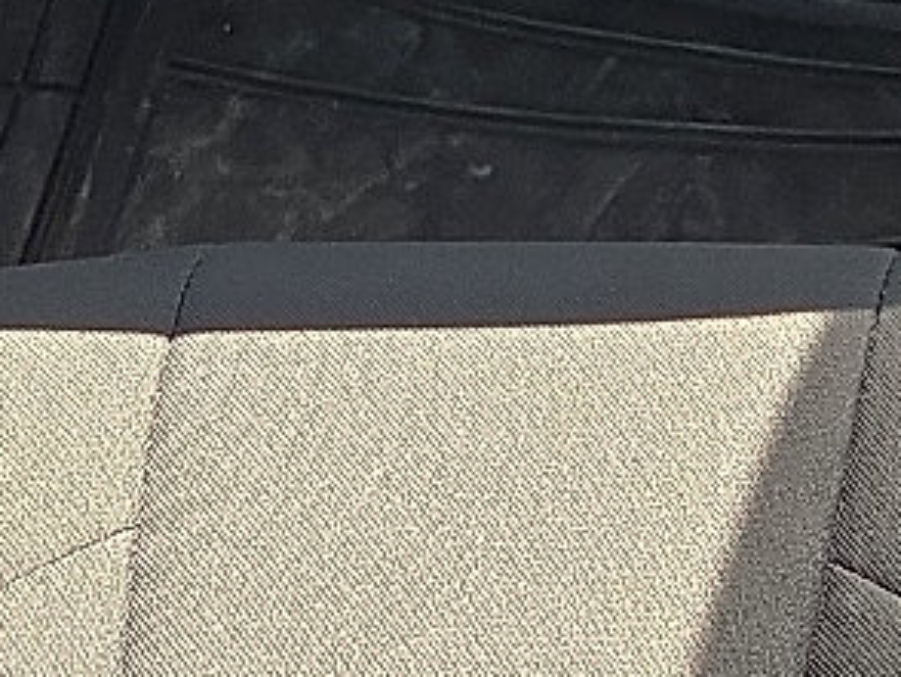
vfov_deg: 10.6
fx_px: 3256
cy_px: -806
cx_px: 919
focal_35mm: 125
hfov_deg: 15.4
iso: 48
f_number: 1.8
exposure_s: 1/119
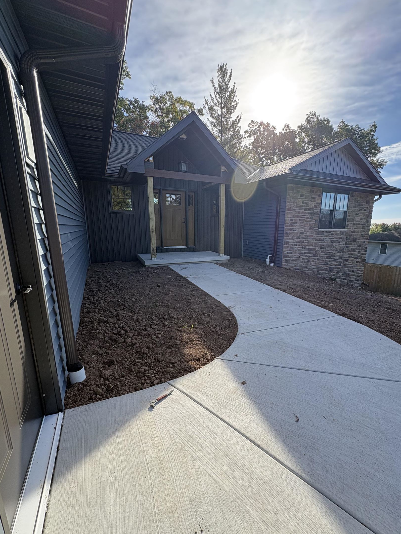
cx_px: 214
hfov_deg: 81.7
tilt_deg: -11.7
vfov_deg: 98.1
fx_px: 232
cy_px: 276
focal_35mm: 15
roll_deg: -0.6
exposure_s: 1/529
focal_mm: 2.22
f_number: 2.2
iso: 50
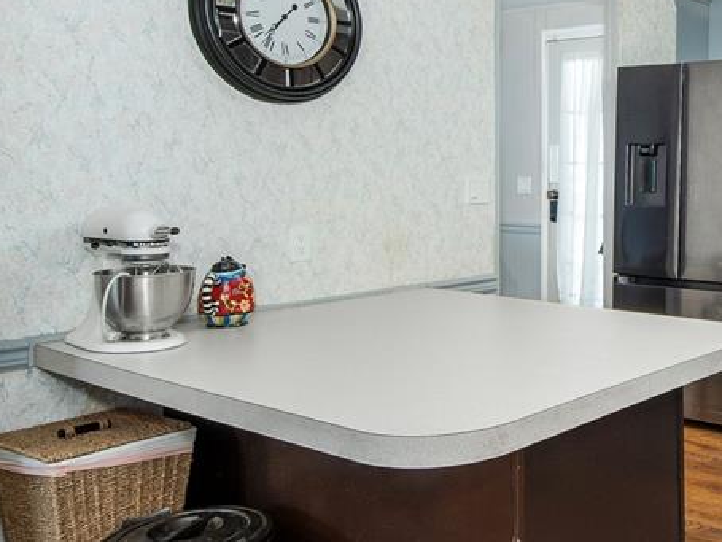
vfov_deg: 36.4
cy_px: 168
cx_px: 712
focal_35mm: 39
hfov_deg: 41.9
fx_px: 814
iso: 320
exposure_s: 1/3
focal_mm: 12
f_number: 8
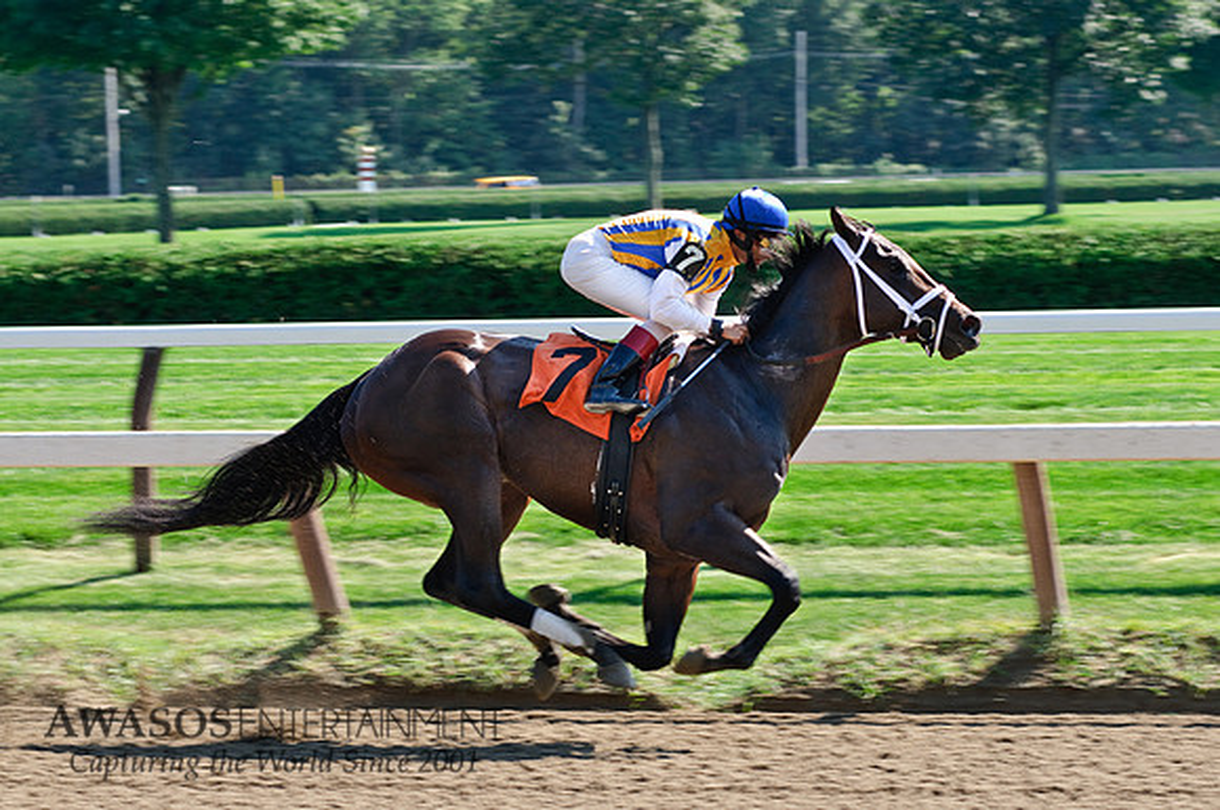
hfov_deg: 13.7
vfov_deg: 9.1
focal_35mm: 150
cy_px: 405
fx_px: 5076
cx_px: 610
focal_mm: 100
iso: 400
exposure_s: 1/400
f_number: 6.3
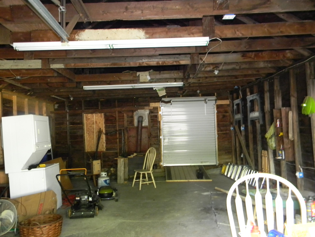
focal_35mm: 28
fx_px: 255
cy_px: 118
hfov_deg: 63.4
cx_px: 158
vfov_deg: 49.7
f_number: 3.5
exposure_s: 1/8
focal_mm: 5
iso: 400
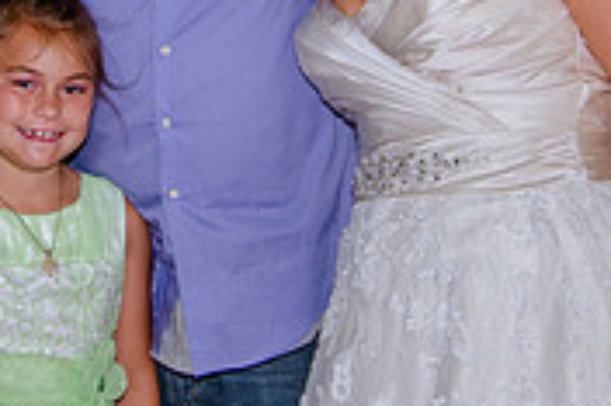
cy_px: -225
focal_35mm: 124
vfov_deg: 10.6
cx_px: 77
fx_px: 2103
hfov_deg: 16.3
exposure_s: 1/400
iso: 320
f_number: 4
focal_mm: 35
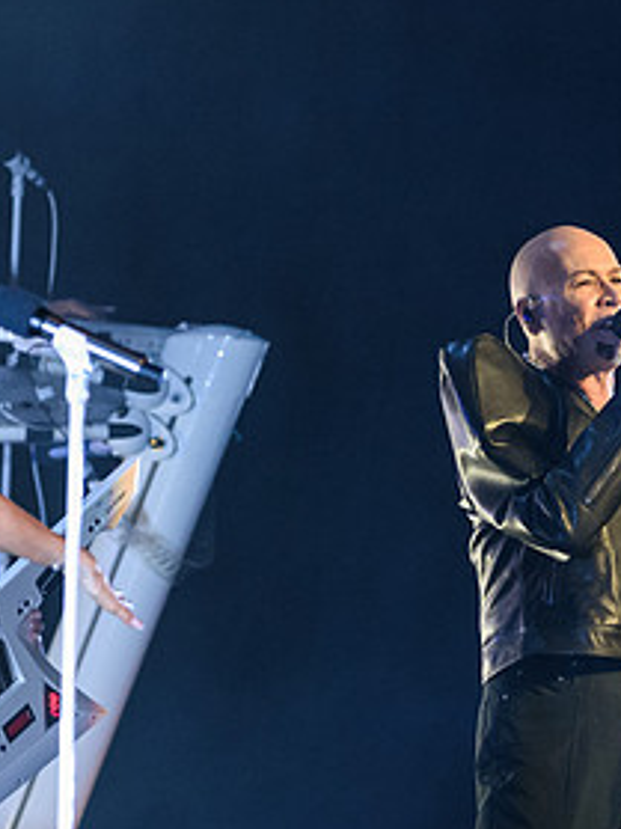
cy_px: 433
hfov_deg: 2.8
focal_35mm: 525
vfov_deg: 3.8
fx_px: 12567
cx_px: 322
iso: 4000
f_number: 5.3
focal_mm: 220
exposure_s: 1/250
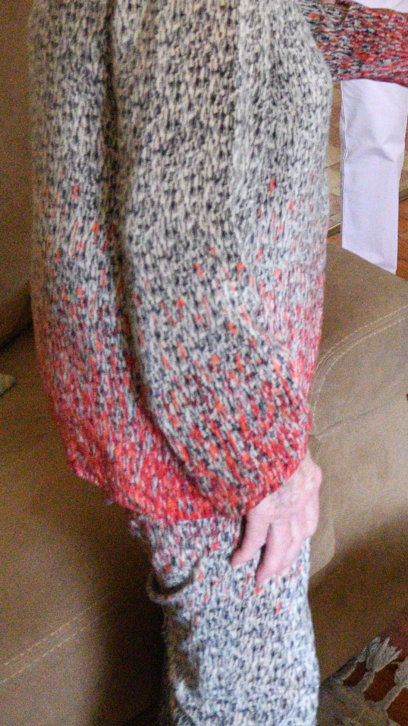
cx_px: 577
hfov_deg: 15.7
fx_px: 1384
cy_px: -138
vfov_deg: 26.2
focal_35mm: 72
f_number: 4
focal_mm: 16
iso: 4000
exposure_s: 1/250
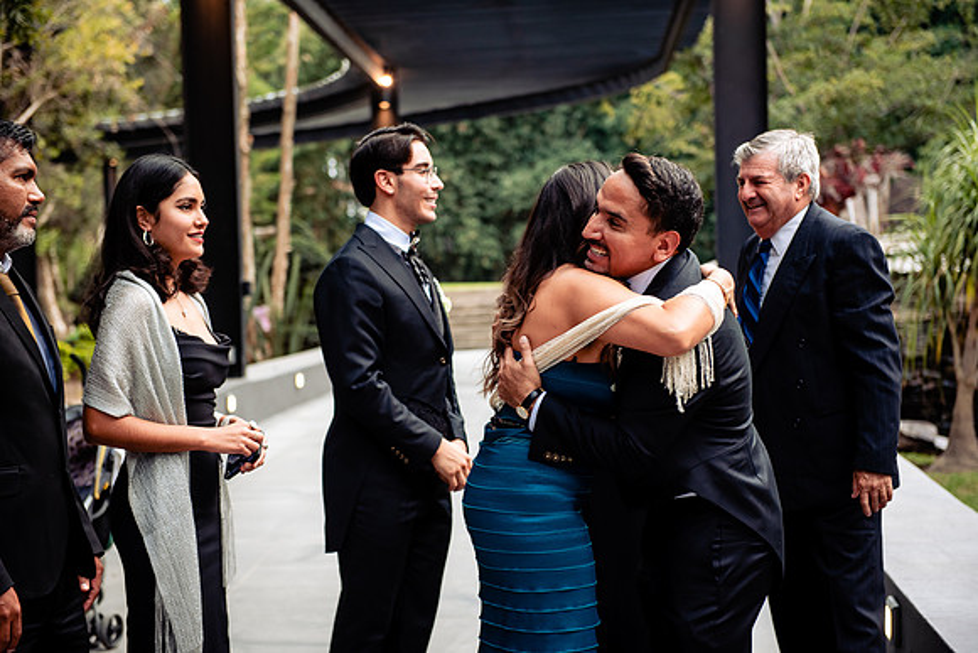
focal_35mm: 70
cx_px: 489
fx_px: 1902
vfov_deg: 19.5
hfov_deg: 28.8
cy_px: 326
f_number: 3.5
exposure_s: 1/125
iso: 500
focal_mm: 70
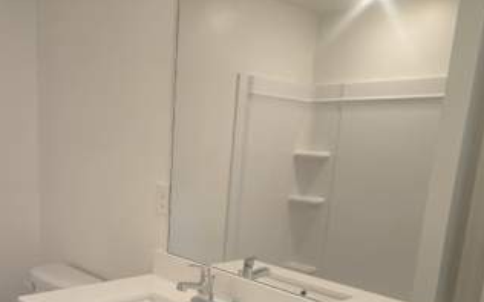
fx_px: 488
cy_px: 248
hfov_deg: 52.4
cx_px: 193
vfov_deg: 33.3
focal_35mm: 37
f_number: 1.7
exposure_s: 1/120
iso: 100
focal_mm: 6.3
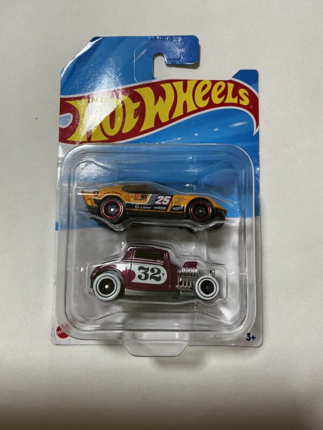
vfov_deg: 61.7
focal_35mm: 29
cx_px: 162
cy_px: 215
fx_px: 361
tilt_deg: -58.2
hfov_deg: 48.2
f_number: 1.8
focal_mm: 3
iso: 100
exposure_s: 1/60
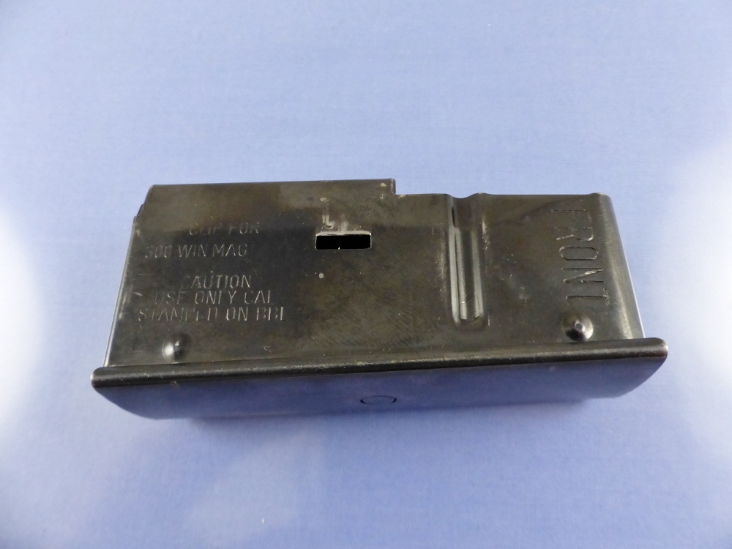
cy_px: 274
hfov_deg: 69.4
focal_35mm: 25
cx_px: 366
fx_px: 529
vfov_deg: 54.9
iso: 500
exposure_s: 1/125
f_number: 2.8
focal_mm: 4.5
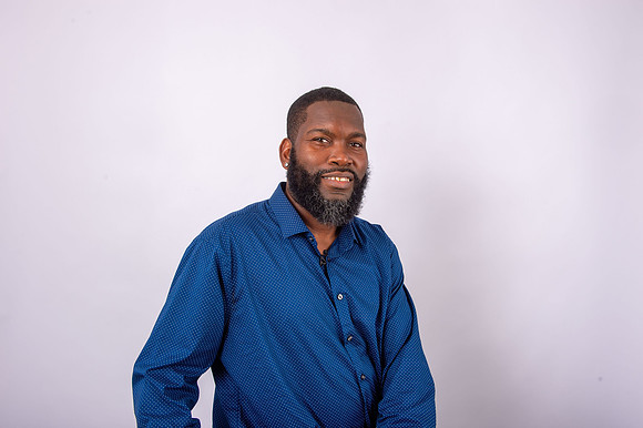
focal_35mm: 31
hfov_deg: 60.3
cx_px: 322
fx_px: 553
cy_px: 214
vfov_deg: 42.3
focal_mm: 31
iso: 125
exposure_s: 1/250
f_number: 9
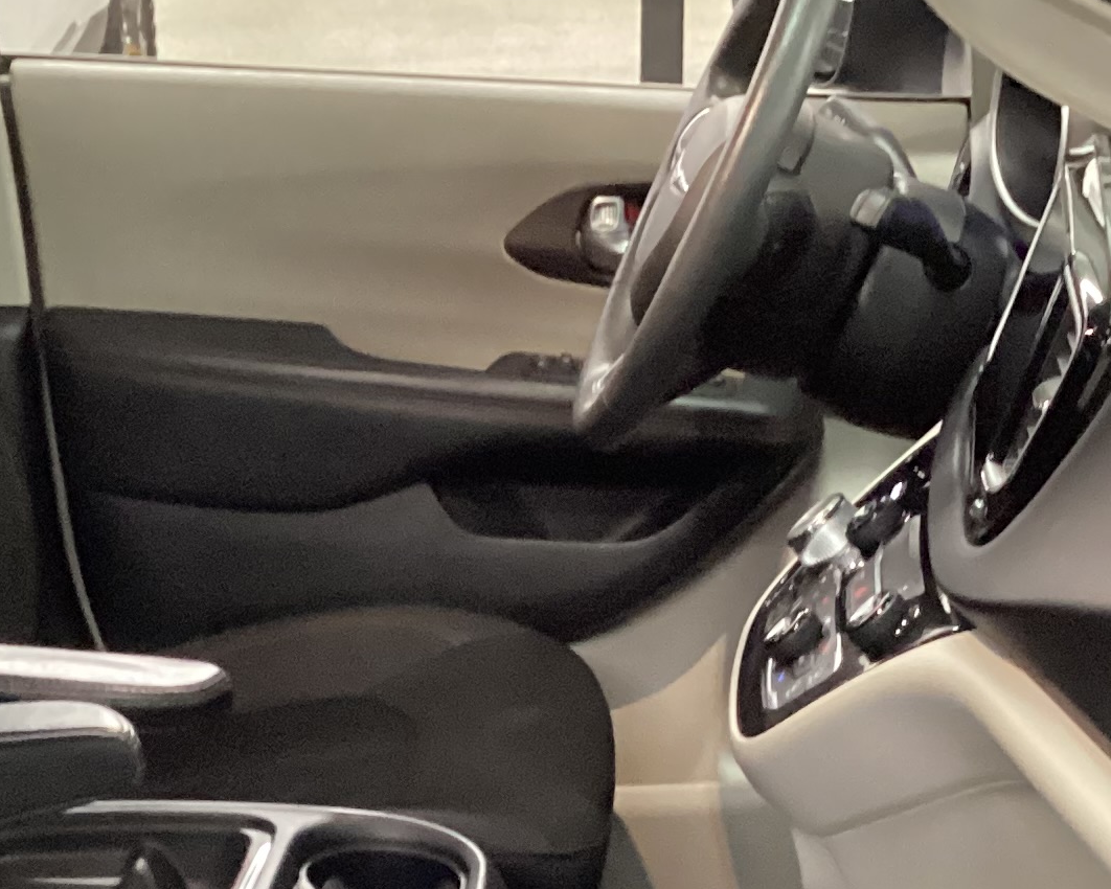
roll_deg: +1.5
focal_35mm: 93
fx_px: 3059
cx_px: 458
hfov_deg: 20.6
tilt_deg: -26.2
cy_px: 934
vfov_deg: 16.1
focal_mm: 3.3
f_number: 2.4
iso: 640
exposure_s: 1/25
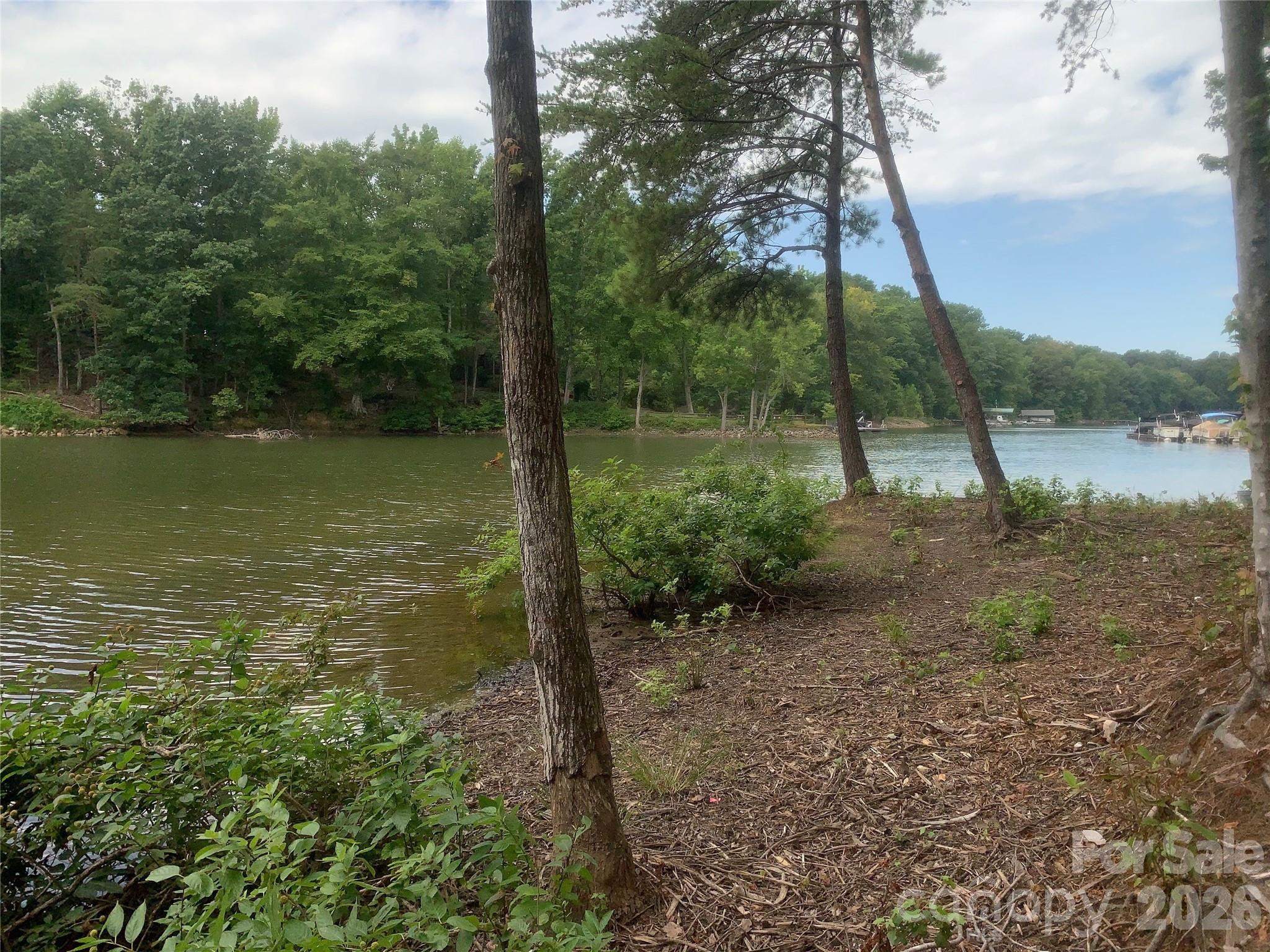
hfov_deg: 67.3
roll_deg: -1.6
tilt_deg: -4.1
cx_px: 635
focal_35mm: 26
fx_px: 954
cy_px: 476
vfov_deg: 53.1
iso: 25
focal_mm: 4.25
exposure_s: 1/3788
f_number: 1.8
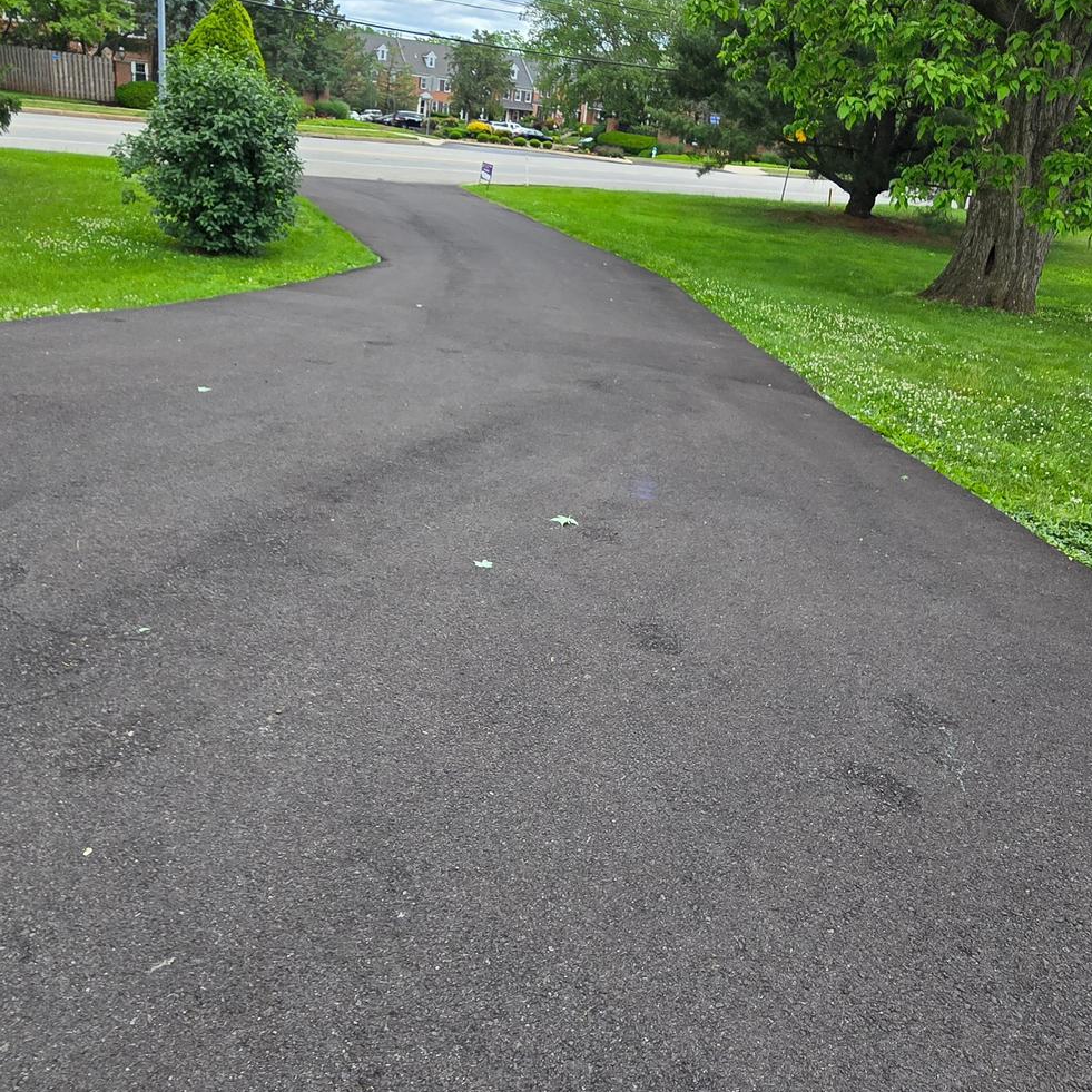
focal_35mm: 24
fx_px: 857
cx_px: 498
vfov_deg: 65.0
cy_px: 527
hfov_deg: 64.9
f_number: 2.2
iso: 50
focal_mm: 2.2
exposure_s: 1/1024
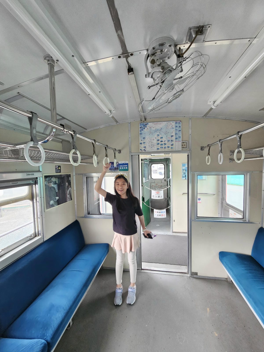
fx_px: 132
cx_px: 132
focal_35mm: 13
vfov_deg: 106.2
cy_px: 176
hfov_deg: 89.9
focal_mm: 2.2
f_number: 2.2
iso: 640
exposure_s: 1/30
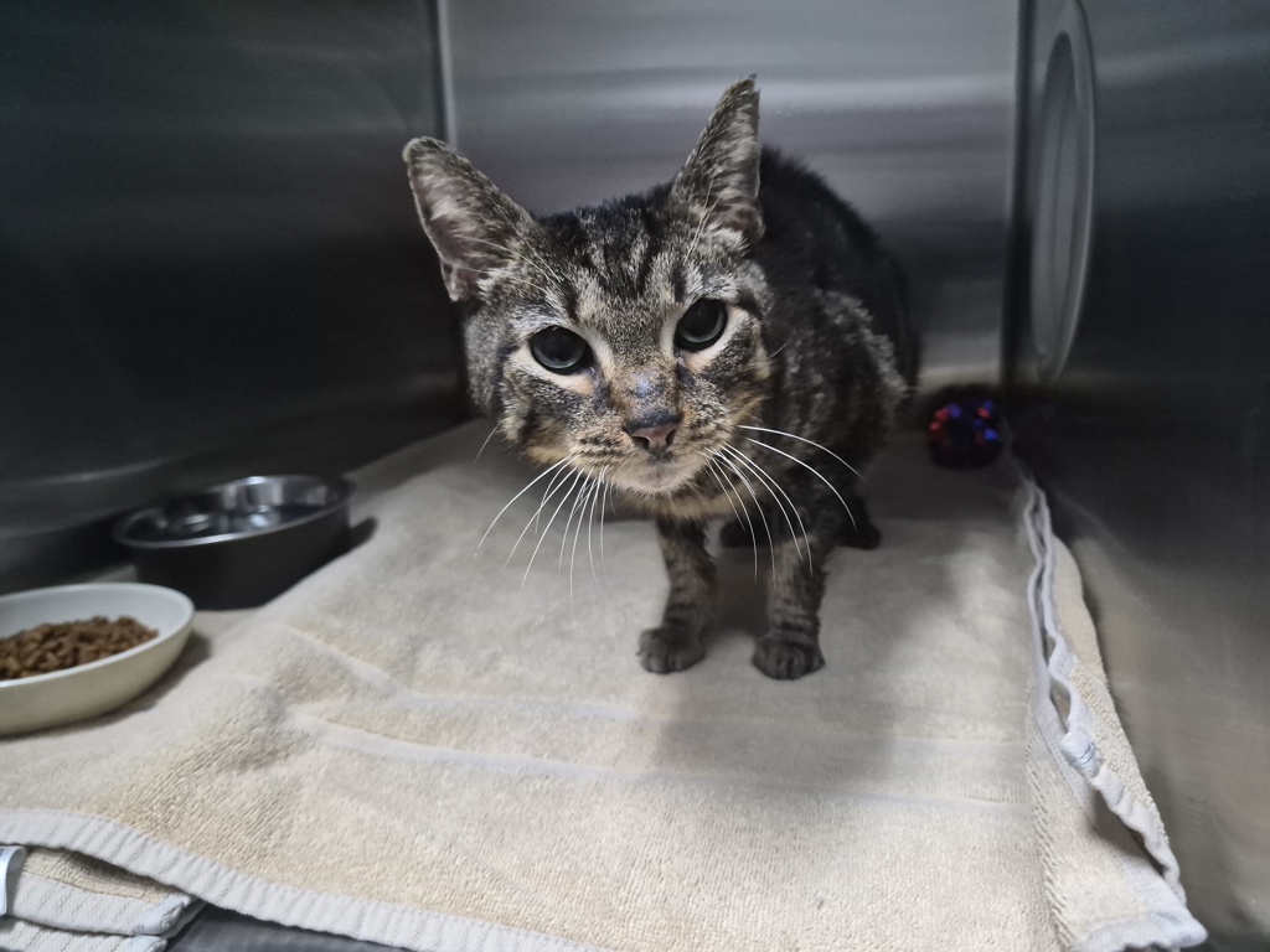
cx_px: 635
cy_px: 476
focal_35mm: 23
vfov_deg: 58.9
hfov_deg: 73.9
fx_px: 844
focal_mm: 5.4
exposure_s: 1/120
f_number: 1.8
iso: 1250
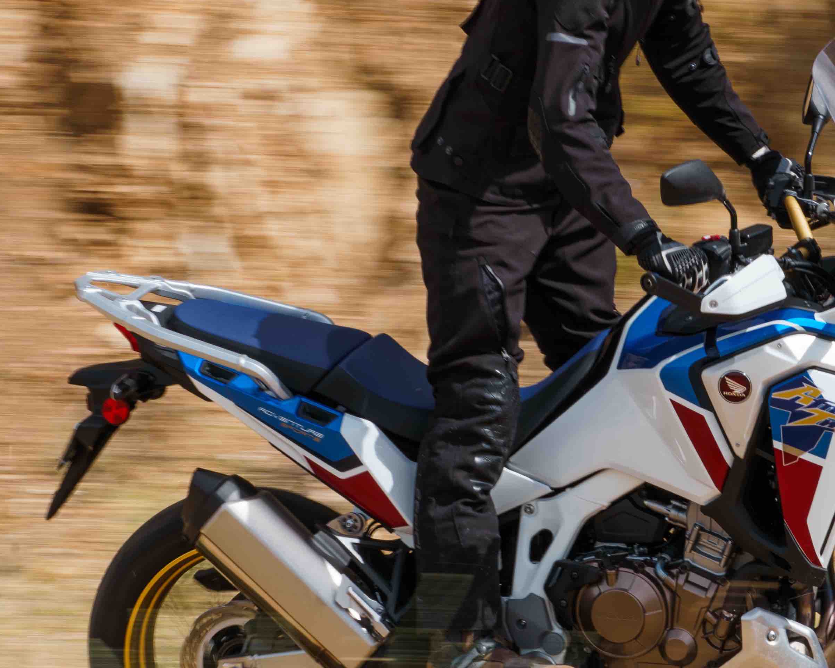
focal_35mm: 317
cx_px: 654
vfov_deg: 4.9
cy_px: 295
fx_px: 7833
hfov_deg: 6.1
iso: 100
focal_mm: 135
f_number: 18
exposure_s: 1/80
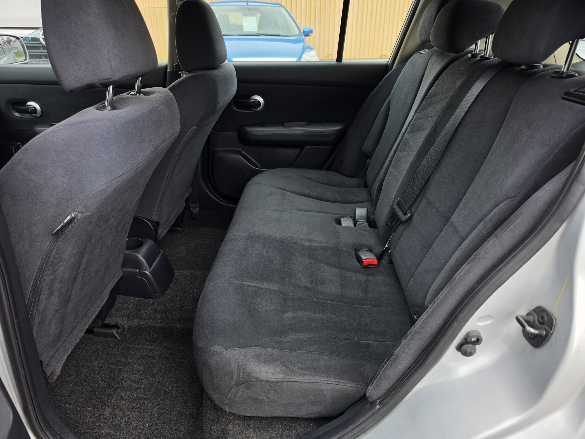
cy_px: 220
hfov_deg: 73.9
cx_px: 292
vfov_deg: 58.9
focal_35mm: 23
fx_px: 389
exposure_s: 1/187
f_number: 1.4
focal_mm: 6.5
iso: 10
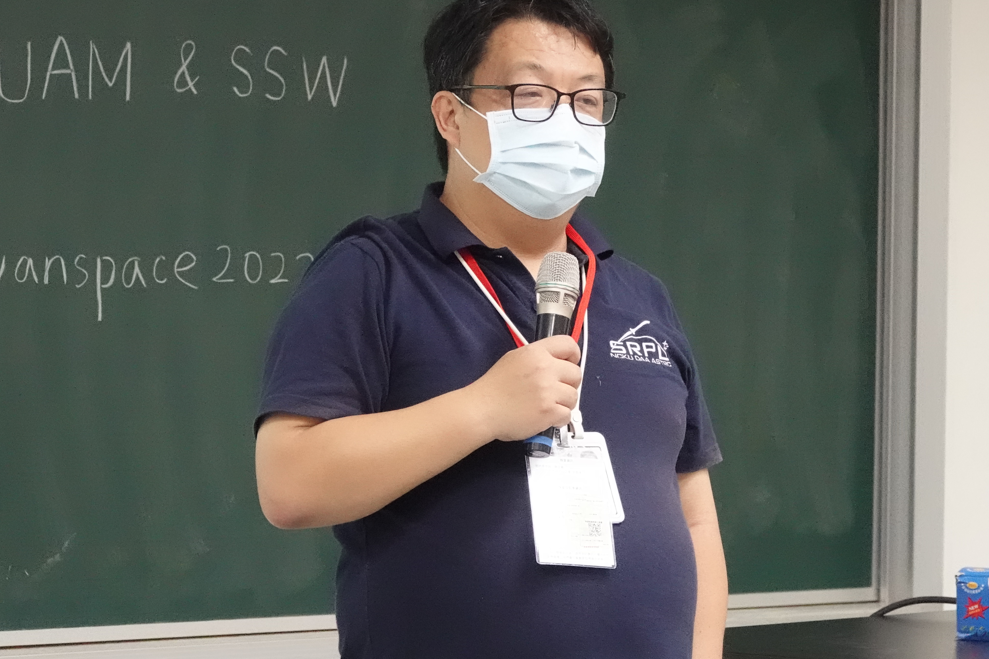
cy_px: 394
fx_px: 6620
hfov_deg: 8.5
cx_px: 521
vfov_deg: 5.7
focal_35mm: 241
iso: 6400
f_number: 4
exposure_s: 1/250
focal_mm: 62.39
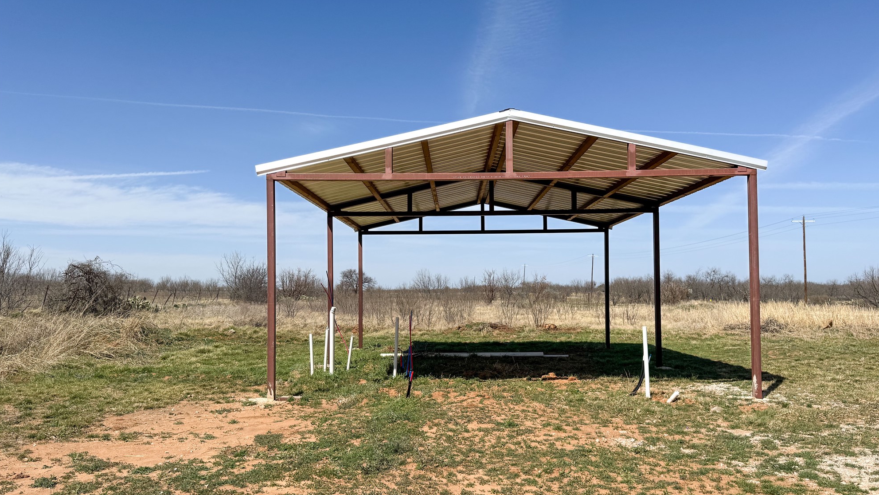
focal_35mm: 27
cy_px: 273
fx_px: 629
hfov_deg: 69.8
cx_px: 449
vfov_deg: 42.9
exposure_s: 1/7092
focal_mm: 6.76
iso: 80
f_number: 1.78
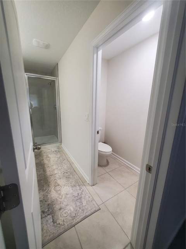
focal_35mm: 13
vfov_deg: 106.2
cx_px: 93
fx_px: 93
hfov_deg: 89.9
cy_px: 124
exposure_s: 1/60
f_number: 2.2
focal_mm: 1.8
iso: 320
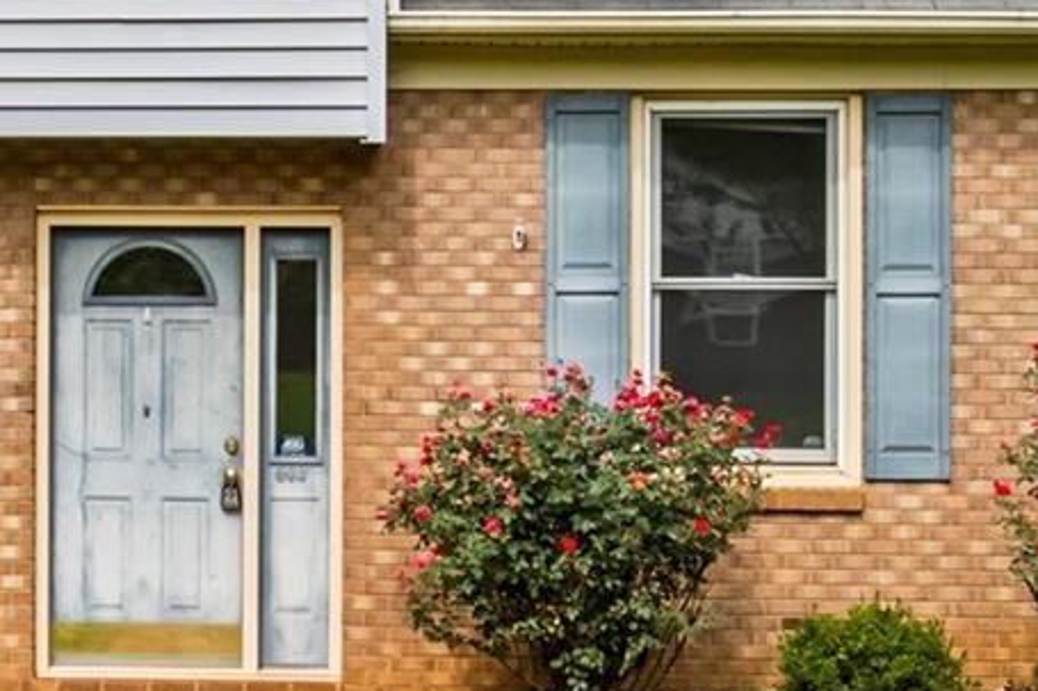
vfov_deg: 13.8
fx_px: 2853
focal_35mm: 99
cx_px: 183
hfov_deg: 20.3
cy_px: 268
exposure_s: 1/640
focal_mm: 8.38
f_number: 2.8
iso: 110
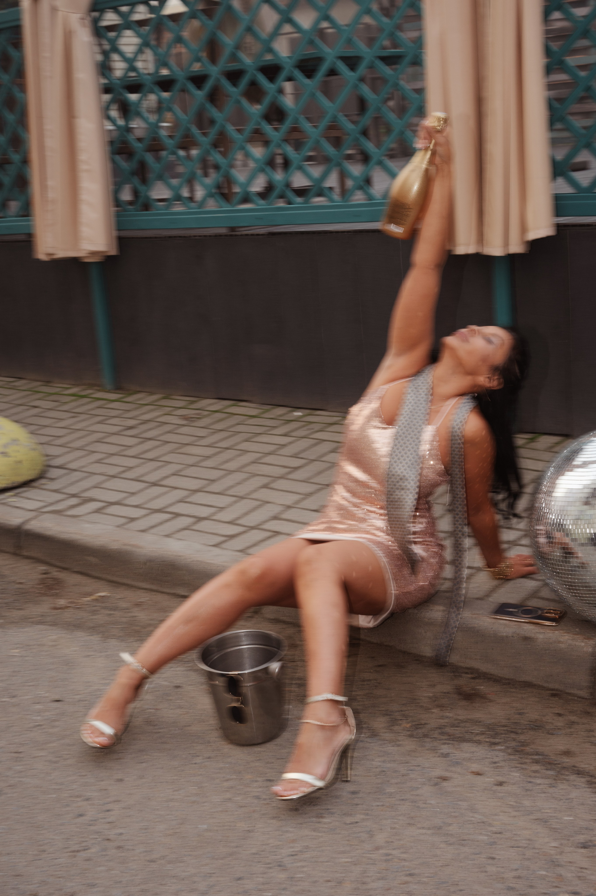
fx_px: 1243
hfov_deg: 27.0
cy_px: 448
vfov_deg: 39.6
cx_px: 298
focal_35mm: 50
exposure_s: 1/40
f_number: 10
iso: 250
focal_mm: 50
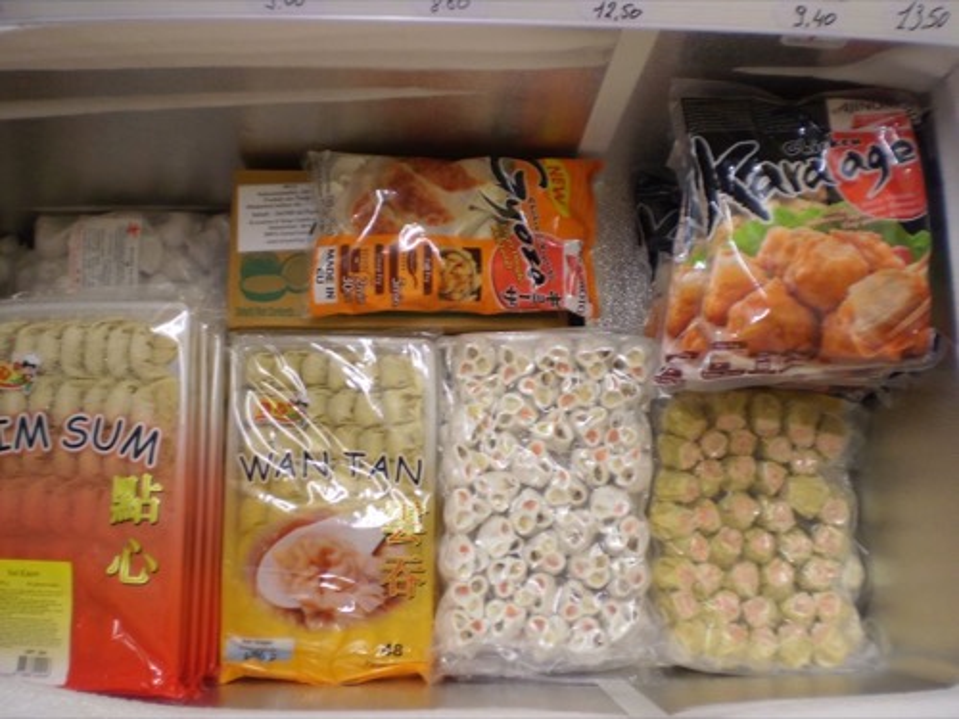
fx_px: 997
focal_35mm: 36
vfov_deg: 39.7
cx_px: 480
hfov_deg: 51.4
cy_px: 360
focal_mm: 6.3
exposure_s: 1/13
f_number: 3.1
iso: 125
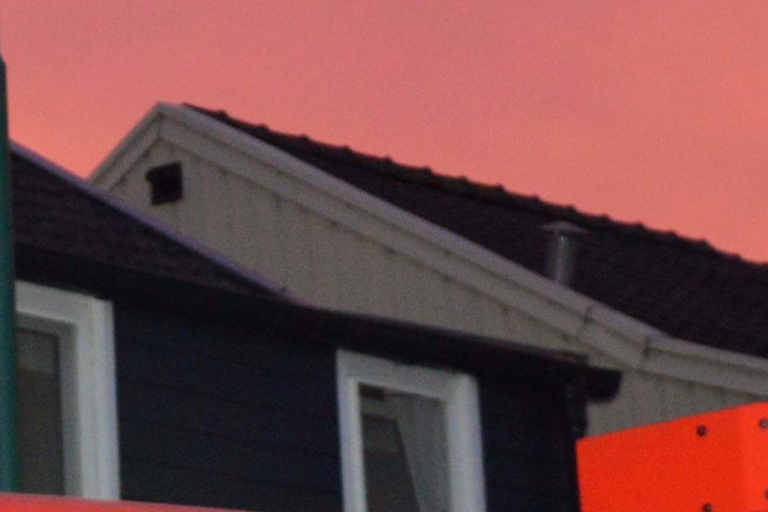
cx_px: -63
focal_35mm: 209
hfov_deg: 9.7
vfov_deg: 6.5
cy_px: -257
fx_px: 4458
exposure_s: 1/60
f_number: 4
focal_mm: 24
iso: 640
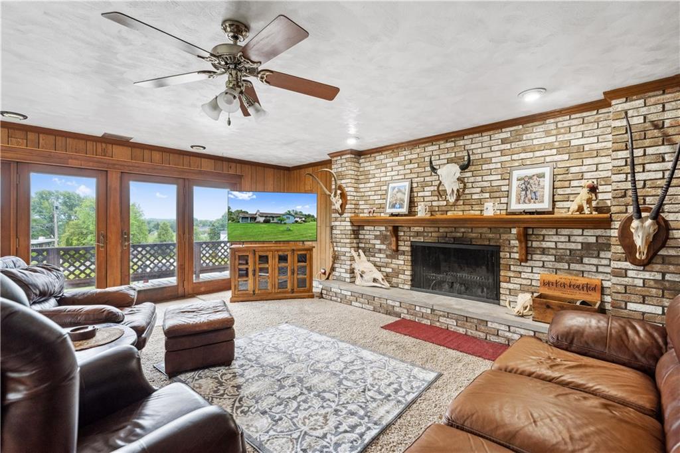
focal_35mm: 16
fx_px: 302
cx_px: 340
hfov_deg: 96.8
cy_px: 226
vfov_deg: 73.7
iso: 800
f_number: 5
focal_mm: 16
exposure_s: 1/30
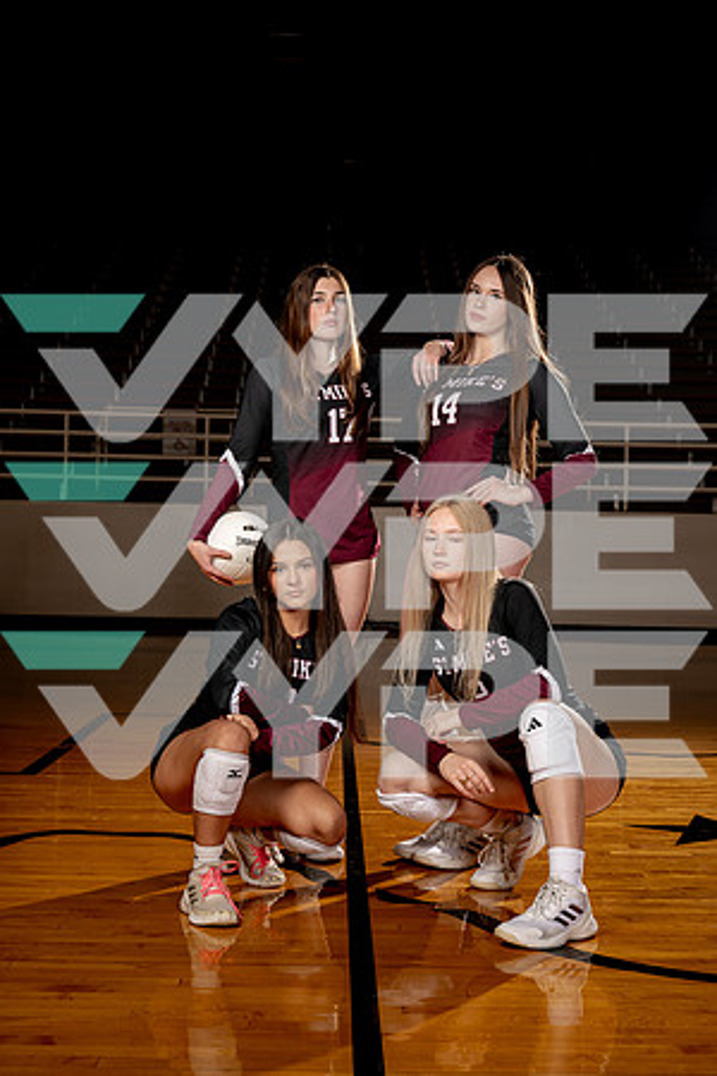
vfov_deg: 38.2
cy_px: 538
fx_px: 1553
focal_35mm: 52
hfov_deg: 26.0
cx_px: 358
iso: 100
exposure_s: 1/250
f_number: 5.6
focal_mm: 52
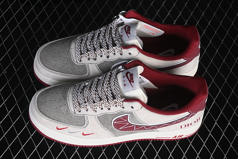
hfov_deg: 27.0
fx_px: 496
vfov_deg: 18.2
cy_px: 80
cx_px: 119
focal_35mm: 75
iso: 160
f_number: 7.1
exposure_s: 1/80
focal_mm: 50
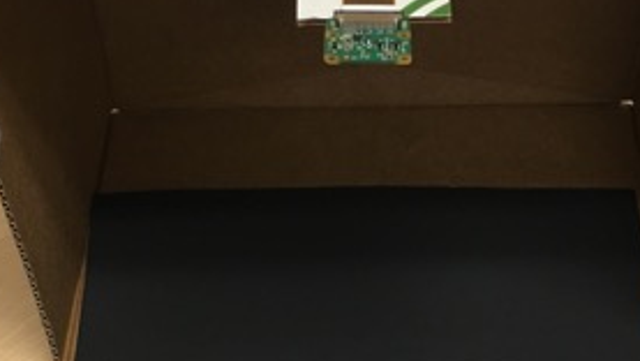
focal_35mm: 73
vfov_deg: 16.5
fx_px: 1239
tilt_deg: -48.6
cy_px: 264
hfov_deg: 29.0
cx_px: 335
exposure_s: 1/15
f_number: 2.2
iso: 40
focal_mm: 4.15
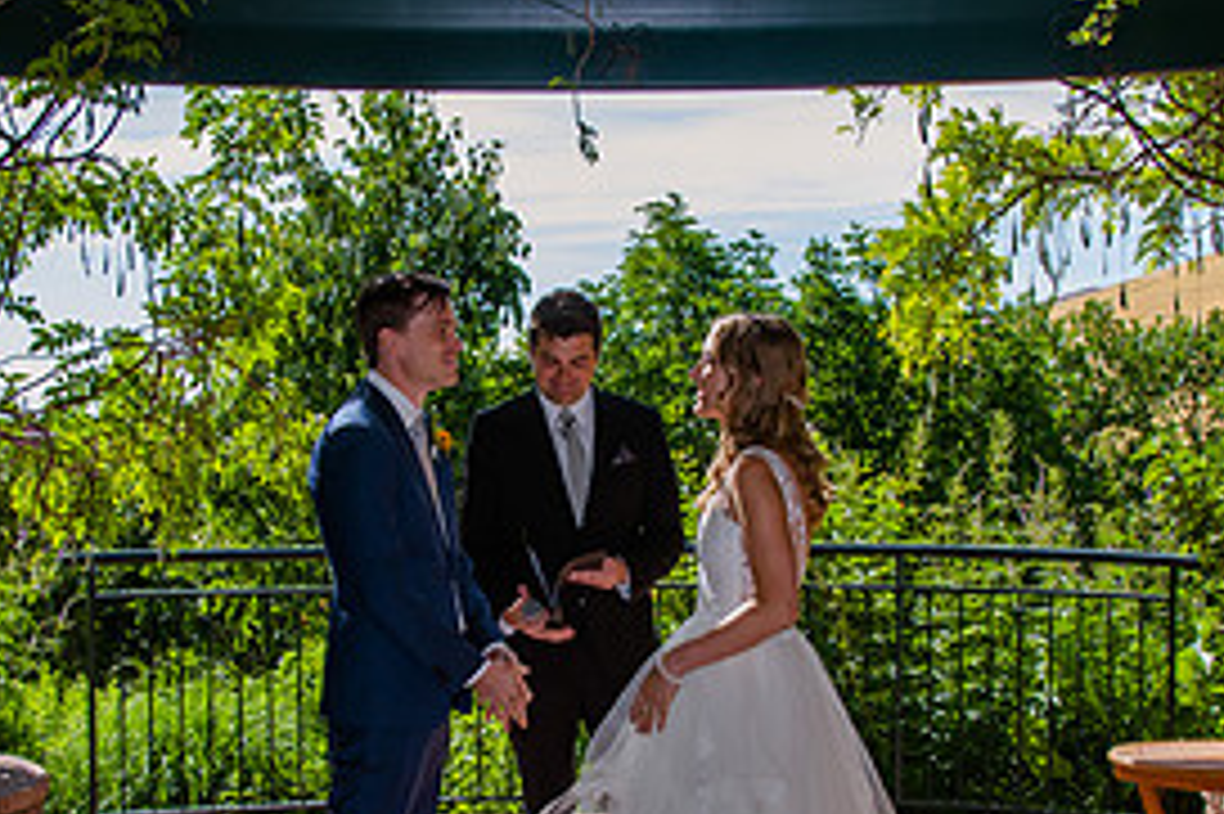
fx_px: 2344
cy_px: 550
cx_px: 582
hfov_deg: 29.3
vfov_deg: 19.6
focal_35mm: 69
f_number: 6.3
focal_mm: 24
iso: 200
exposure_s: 1/250
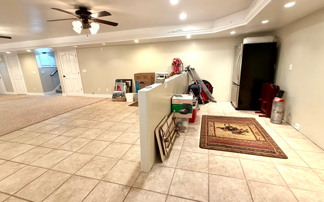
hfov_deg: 94.4
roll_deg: +1.4
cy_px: 100
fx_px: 150
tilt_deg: -13.1
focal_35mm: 17
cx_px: 166
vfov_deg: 68.0
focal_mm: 2.22
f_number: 2.2
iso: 250
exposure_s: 1/60
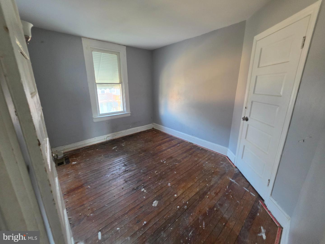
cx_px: 162
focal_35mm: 13
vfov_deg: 89.9
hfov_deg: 106.2
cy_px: 122
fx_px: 122
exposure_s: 1/60
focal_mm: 2.2
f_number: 1.9
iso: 320
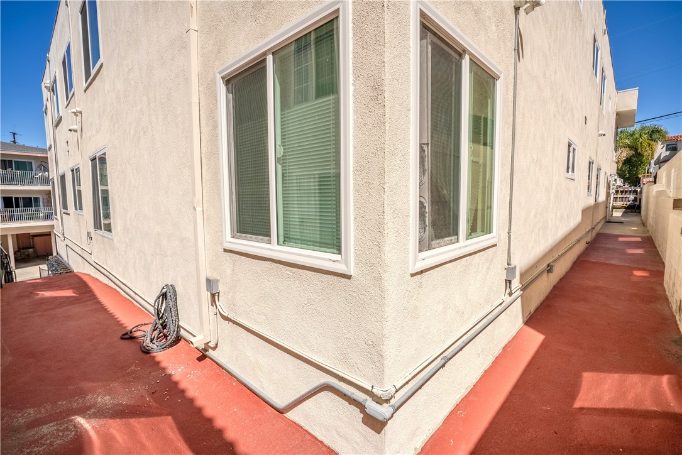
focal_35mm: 16
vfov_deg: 73.8
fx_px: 303
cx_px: 341
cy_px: 228
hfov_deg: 96.7
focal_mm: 16
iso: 400
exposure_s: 1/8000
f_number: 11
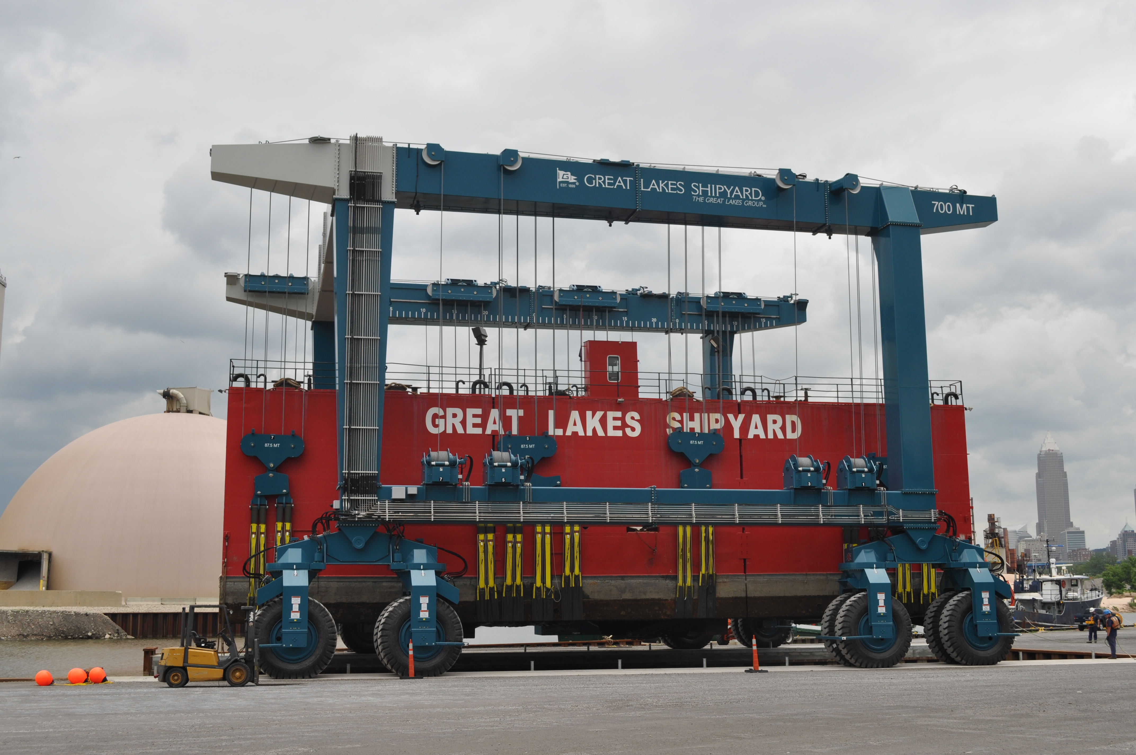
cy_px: 378
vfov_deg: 31.8
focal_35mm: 42
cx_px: 568
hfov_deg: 46.4
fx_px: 1324
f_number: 8
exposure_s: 1/250
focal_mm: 28
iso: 200
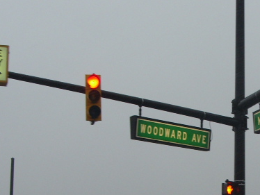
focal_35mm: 104
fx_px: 782
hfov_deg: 18.6
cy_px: 205
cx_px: 223
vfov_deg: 14.0
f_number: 2.8
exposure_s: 1/176
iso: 50
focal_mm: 6.3
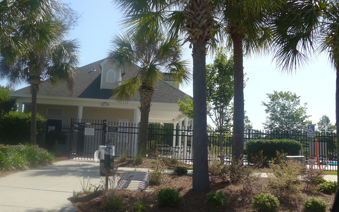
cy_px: 107
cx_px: 158
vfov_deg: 35.3
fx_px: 333
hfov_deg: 54.0
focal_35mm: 36
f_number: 2.8
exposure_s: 1/1000
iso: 80
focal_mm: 6
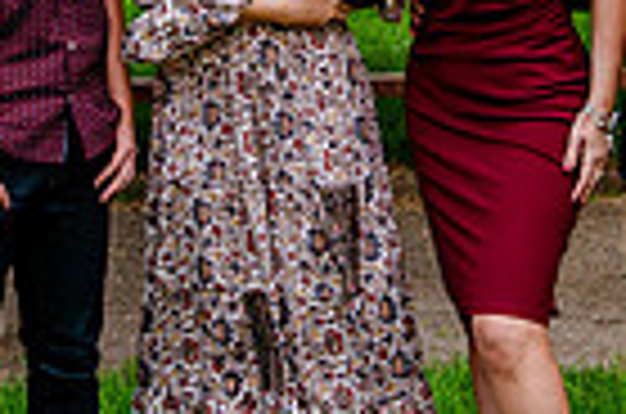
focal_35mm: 201
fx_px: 3487
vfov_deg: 6.8
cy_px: -36
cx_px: 383
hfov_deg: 10.3
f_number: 5.6
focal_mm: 48
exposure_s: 1/400
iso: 640
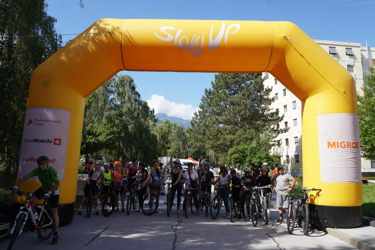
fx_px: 297
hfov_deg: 64.6
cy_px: 125
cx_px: 188
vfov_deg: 45.7
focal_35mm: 28
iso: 100
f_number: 10
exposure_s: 1/100
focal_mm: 19
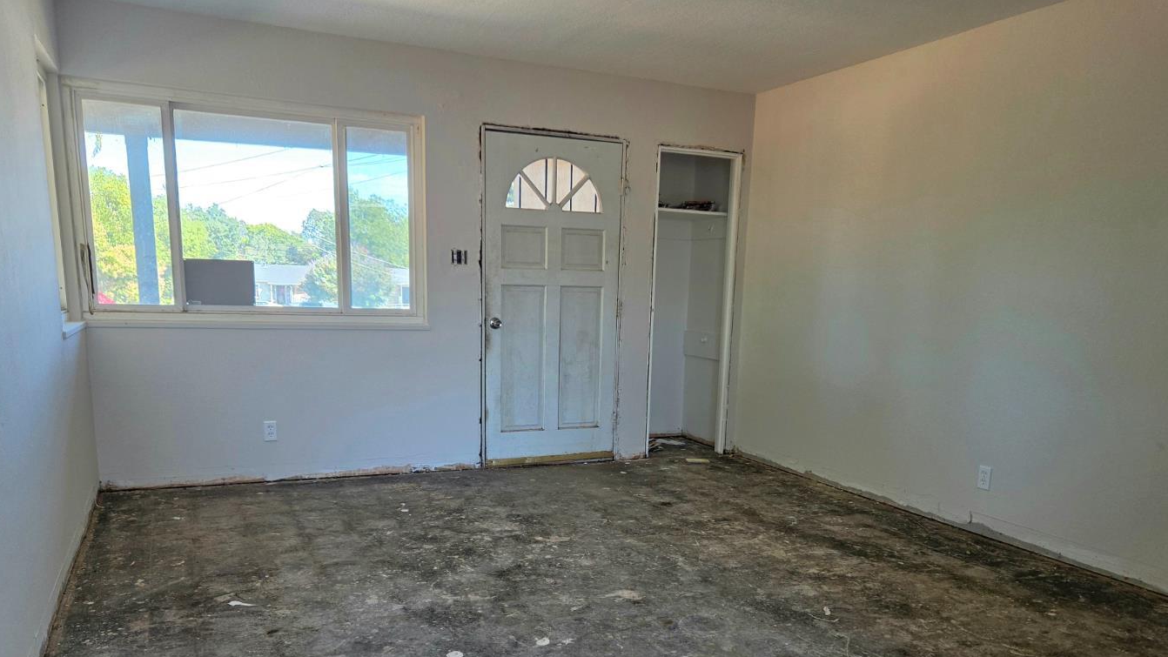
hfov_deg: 67.9
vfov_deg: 40.9
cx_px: 588
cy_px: 447
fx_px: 867
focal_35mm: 28
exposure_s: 1/182
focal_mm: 5.4
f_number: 1.8
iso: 125
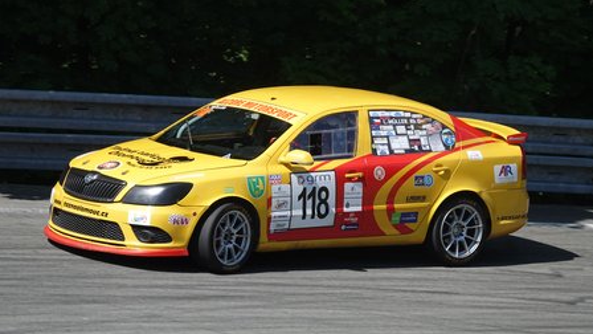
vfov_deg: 3.6
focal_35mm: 337
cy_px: 196
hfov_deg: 6.4
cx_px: 296
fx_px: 5299
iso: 100
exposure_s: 1/800
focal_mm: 117.29
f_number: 4
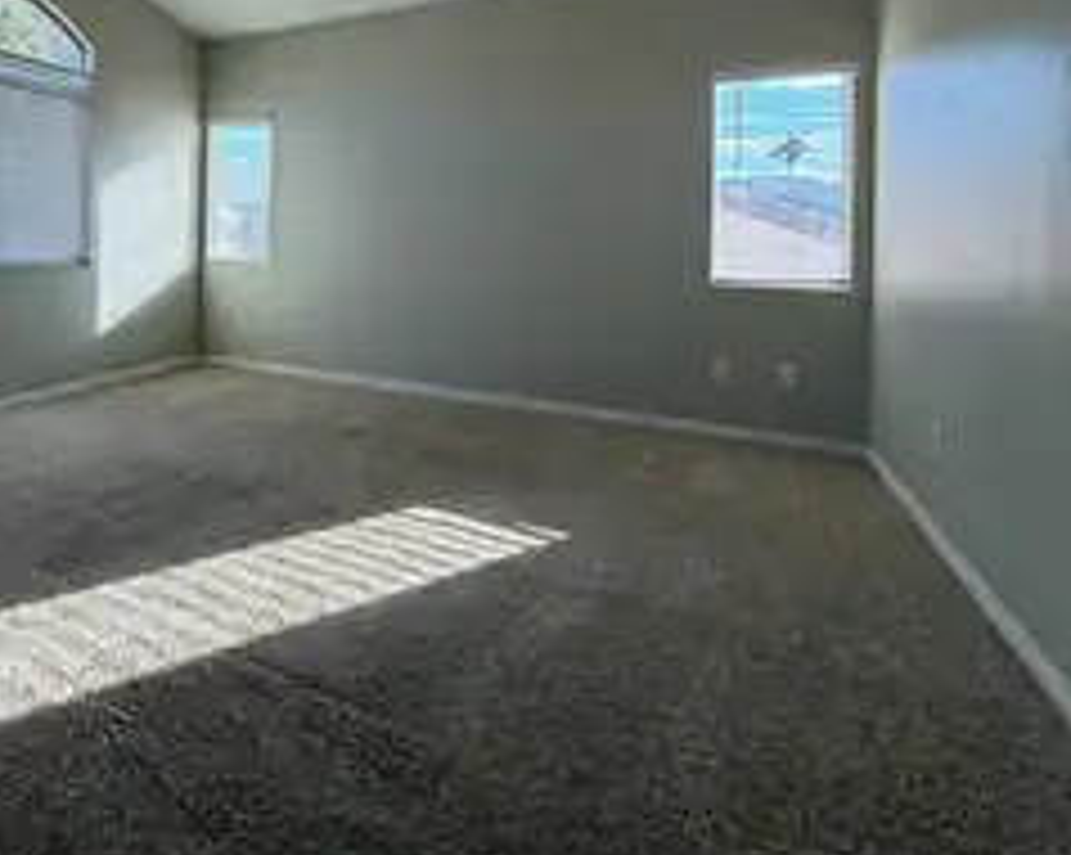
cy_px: 225
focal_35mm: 23
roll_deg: -0.6
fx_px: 728
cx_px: 176
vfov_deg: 58.0
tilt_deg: +0.5
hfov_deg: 64.4
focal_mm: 2.22
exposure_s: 1/191
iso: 50
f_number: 2.2
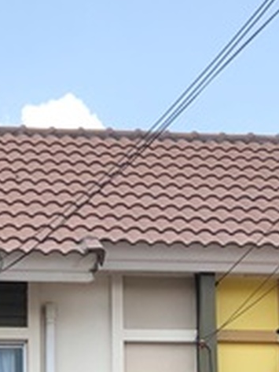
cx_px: -75
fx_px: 1301
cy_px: 663
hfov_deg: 11.9
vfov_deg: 14.4
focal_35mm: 121
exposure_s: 1/1116
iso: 20
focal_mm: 3.99
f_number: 1.8
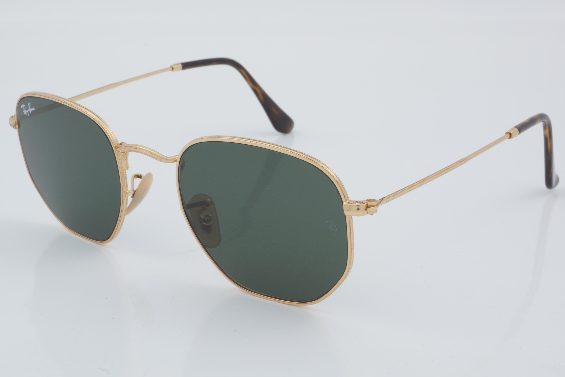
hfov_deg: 27.0
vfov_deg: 18.2
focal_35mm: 75
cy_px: 188
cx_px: 282
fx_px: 1177
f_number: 32
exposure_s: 1/4
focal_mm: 50
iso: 100
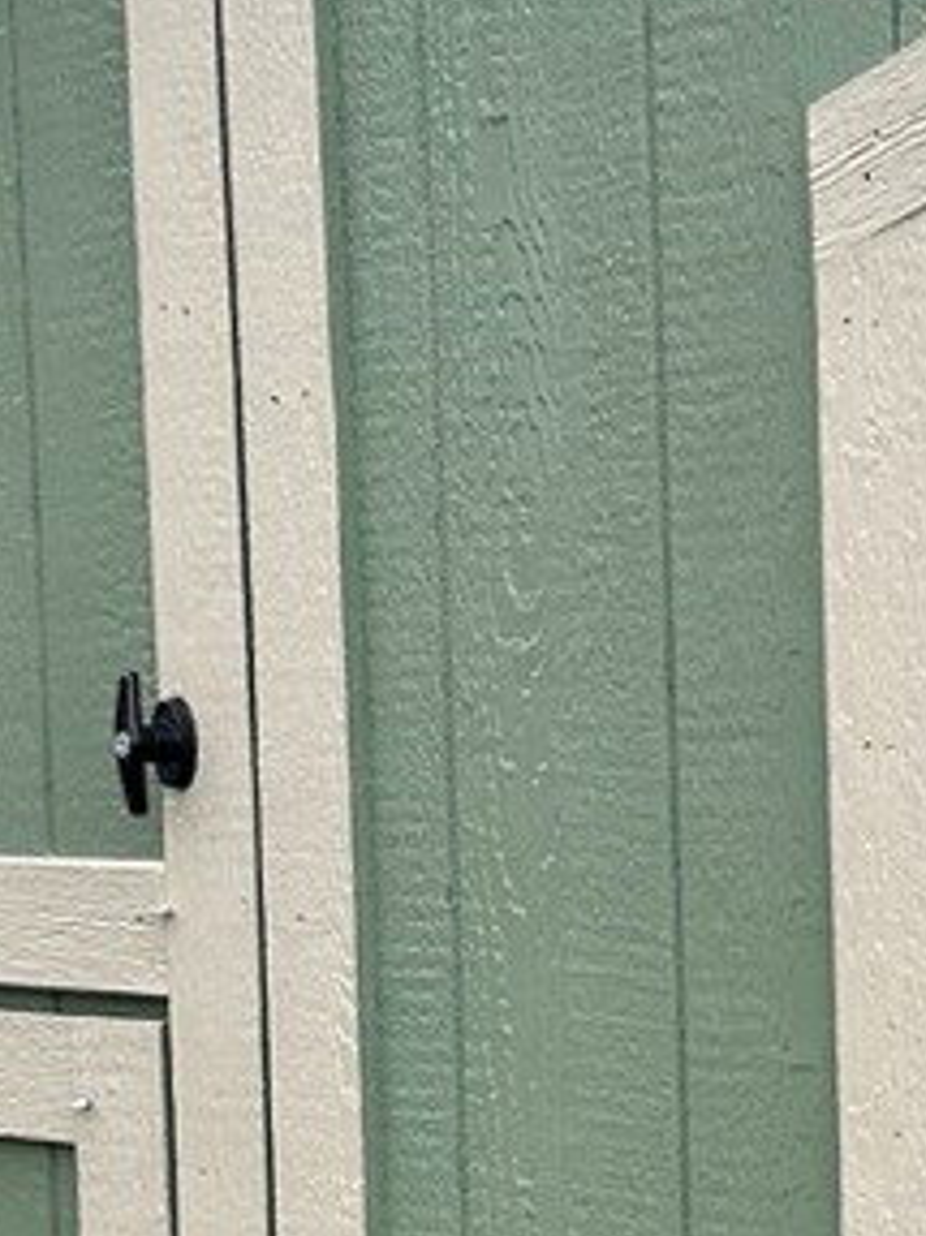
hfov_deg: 13.3
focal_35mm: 107
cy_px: 935
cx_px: 1206
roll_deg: +0.3
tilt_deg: -4.7
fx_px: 3819
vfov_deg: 18.3
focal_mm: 6.86
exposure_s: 1/421
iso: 80
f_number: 1.78
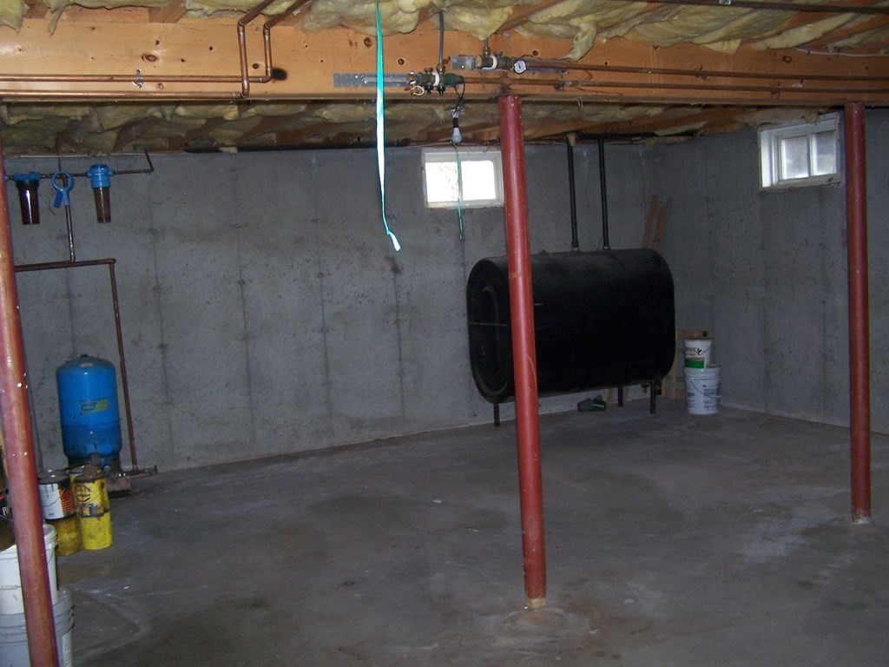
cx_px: 444
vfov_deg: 37.7
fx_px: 976
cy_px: 334
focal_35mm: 38
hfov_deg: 49.0
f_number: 2.8
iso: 140
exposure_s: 1/60
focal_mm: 6.3
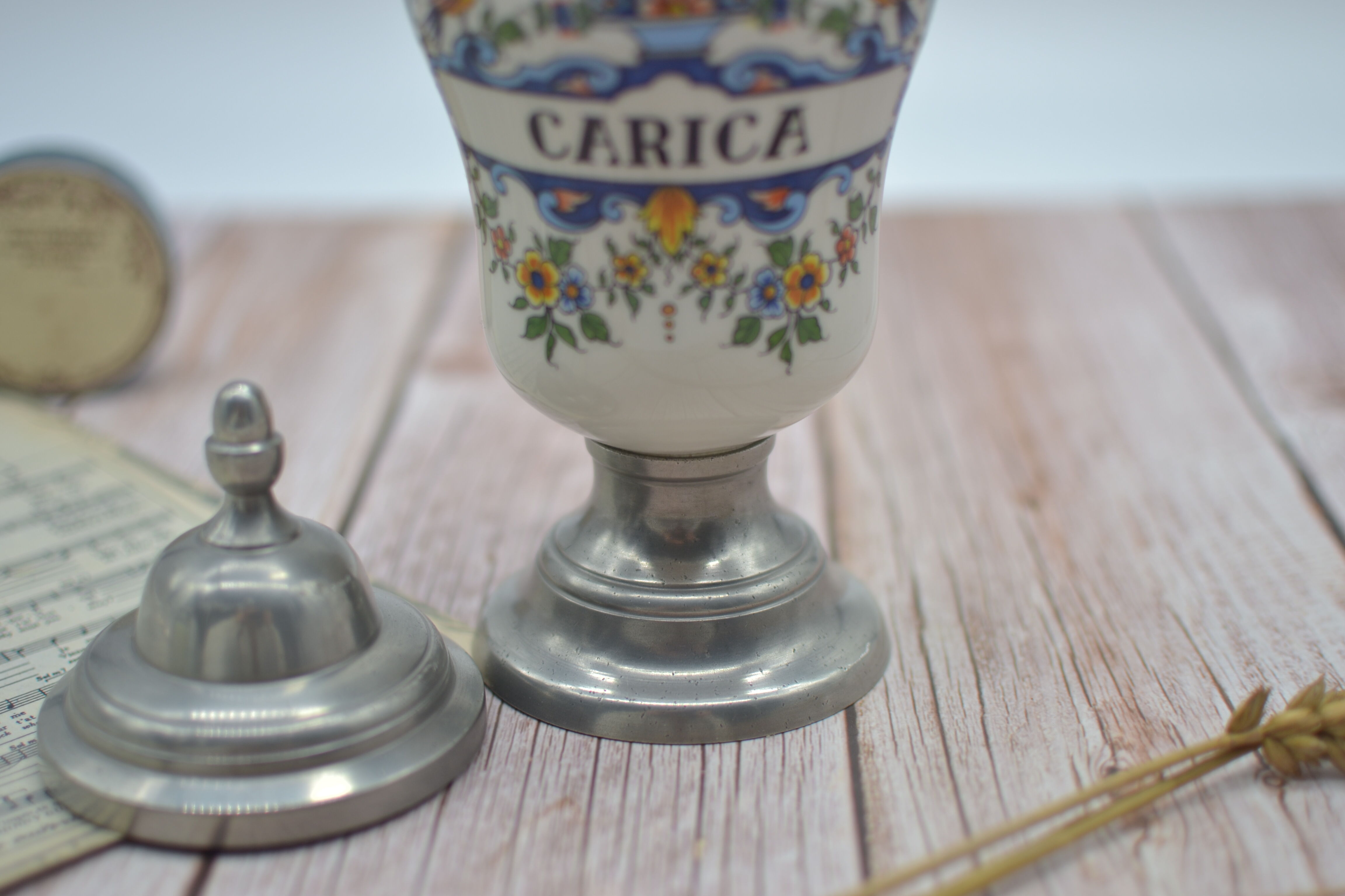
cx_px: 672
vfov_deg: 25.8
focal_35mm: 52
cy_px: 448
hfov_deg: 37.9
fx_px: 1961
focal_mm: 35
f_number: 1.8
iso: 100
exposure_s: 1/500
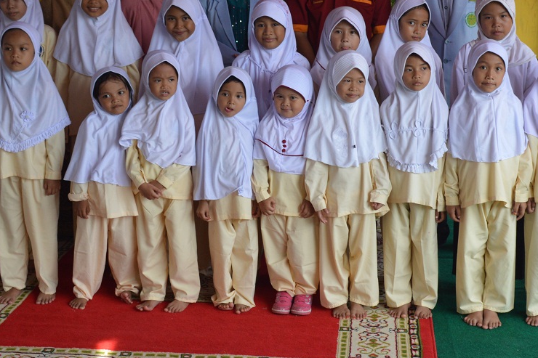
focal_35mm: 67
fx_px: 1001
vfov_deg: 20.3
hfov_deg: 30.0
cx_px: 335
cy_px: 142
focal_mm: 22
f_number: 5.6
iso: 250
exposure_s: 1/125
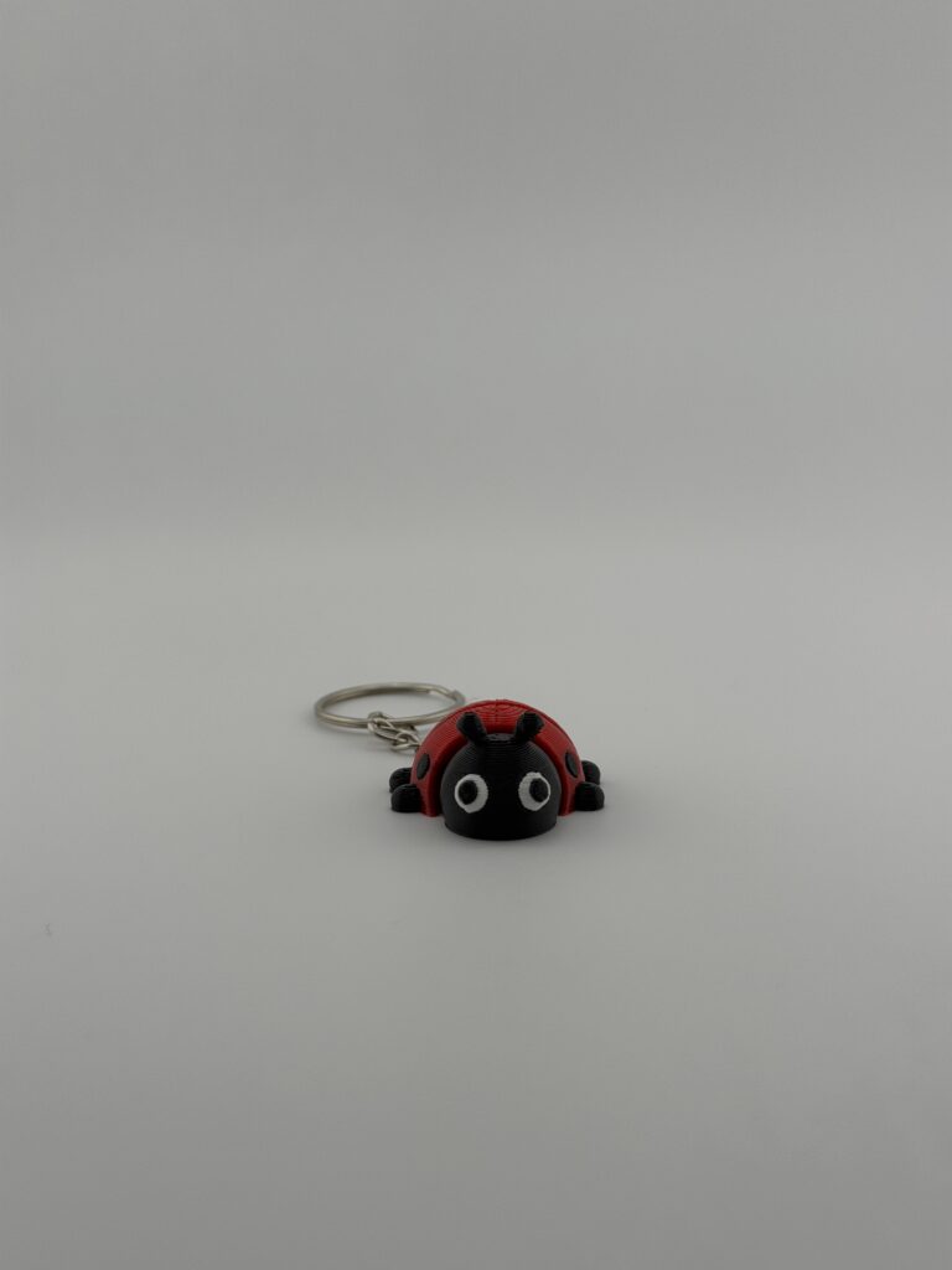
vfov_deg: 39.7
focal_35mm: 48
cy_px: 635
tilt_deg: -14.4
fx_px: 1760
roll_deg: -0.6
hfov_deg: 30.3
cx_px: 476
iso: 64
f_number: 1.78
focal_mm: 6.76
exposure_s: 1/5587
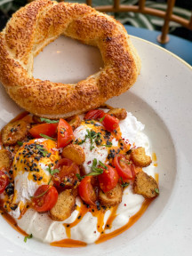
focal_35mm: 89
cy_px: 153
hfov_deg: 16.6
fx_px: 658
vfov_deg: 22.0
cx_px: 69
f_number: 2.2
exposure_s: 1/100
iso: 125
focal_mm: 7.5
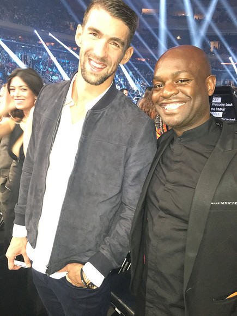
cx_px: 118
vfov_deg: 61.7
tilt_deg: -9.1
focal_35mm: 29
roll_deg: -4.6
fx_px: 265
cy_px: 158
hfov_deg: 48.2
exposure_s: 1/16
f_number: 2.2
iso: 320
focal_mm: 4.15
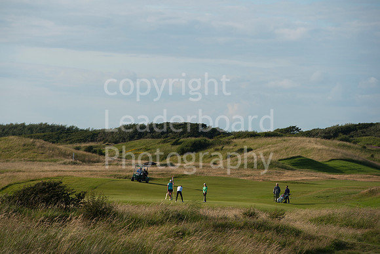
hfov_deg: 10.3
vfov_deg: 6.9
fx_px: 2112
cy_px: 127
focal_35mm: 200
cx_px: 190
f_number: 6.3
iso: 200
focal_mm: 200
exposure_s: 1/1600
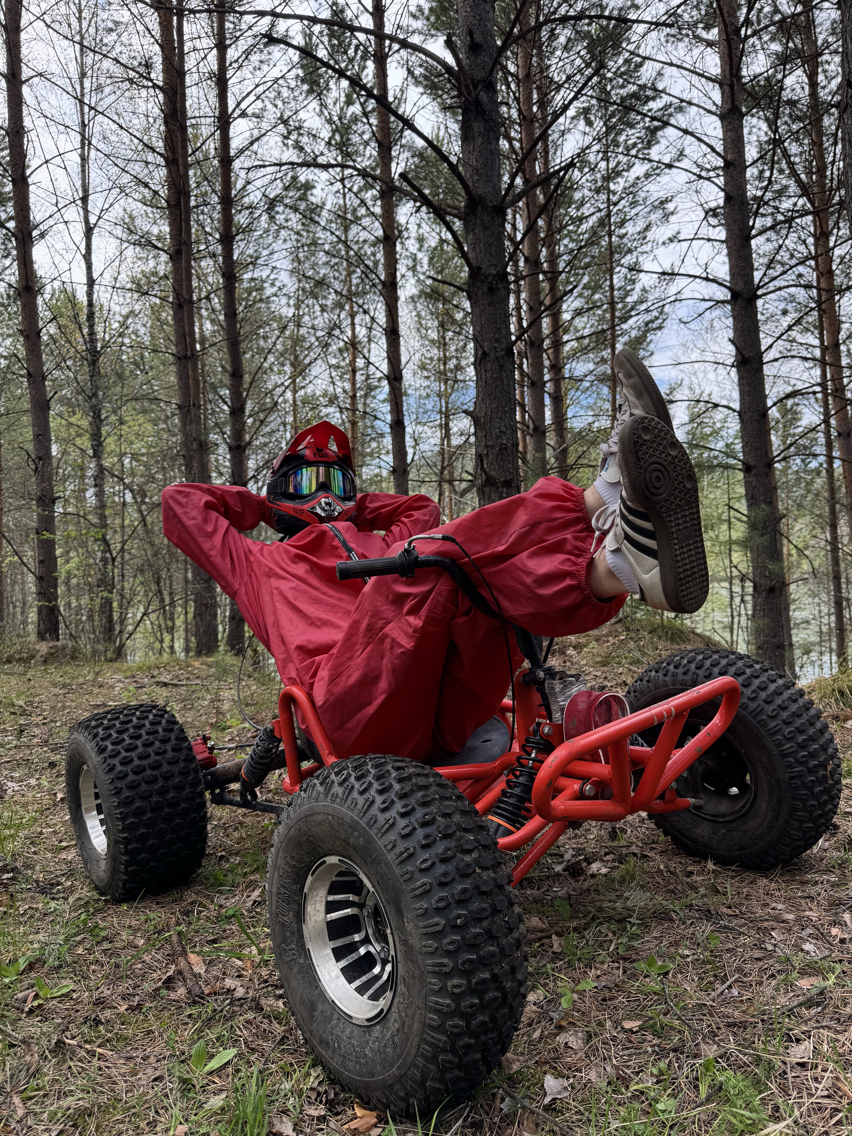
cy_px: 568
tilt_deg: -0.2
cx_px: 426
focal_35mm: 24
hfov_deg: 56.8
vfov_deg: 71.6
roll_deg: +3.0
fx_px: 788
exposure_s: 1/598
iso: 80
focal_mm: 6.76
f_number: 1.78
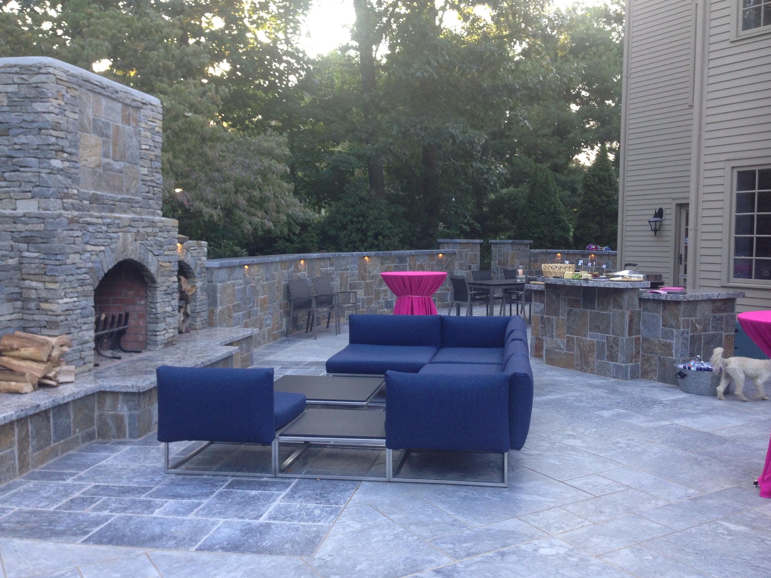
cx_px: 406
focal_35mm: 35
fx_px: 780
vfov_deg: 40.7
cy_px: 286
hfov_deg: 52.6
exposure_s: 1/60
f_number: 2.4
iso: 64
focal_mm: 4.12
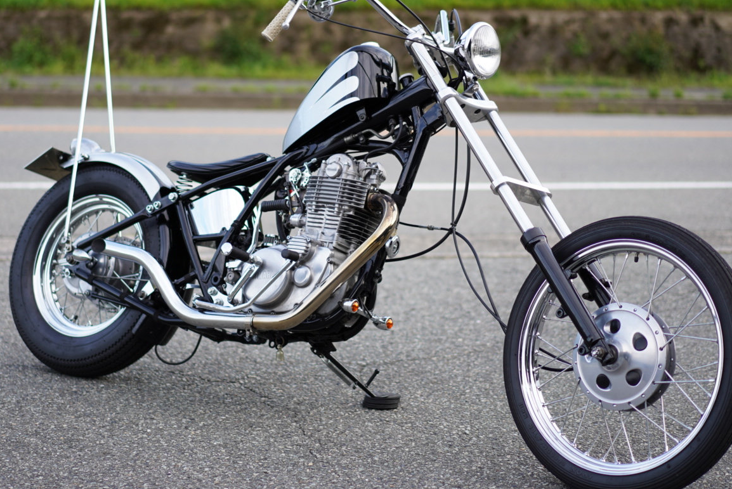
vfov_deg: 17.7
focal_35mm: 77
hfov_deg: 26.3
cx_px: 344
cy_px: 208
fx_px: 1567
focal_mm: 55
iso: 100
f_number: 1.8
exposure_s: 1/320
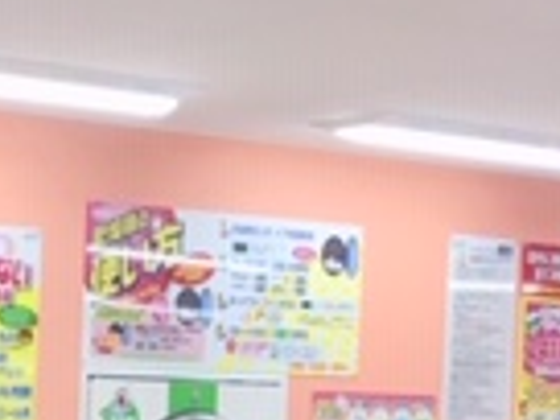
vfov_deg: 10.5
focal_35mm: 136
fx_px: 2200
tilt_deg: -3.4
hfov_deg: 12.0
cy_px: 618
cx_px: -745
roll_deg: -0.4
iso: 25
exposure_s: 1/40
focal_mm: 4.15
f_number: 2.2
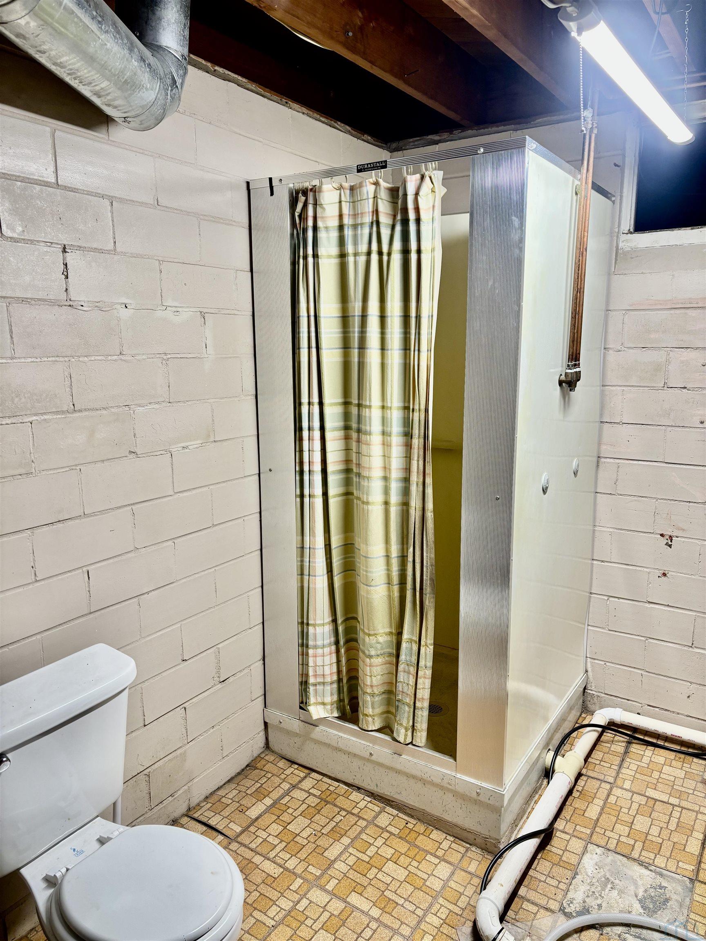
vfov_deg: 67.3
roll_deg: -0.2
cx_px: 353
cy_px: 470
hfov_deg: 53.1
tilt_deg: -9.5
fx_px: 707
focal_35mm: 26
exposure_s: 1/60
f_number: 1.6
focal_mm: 5.96
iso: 80
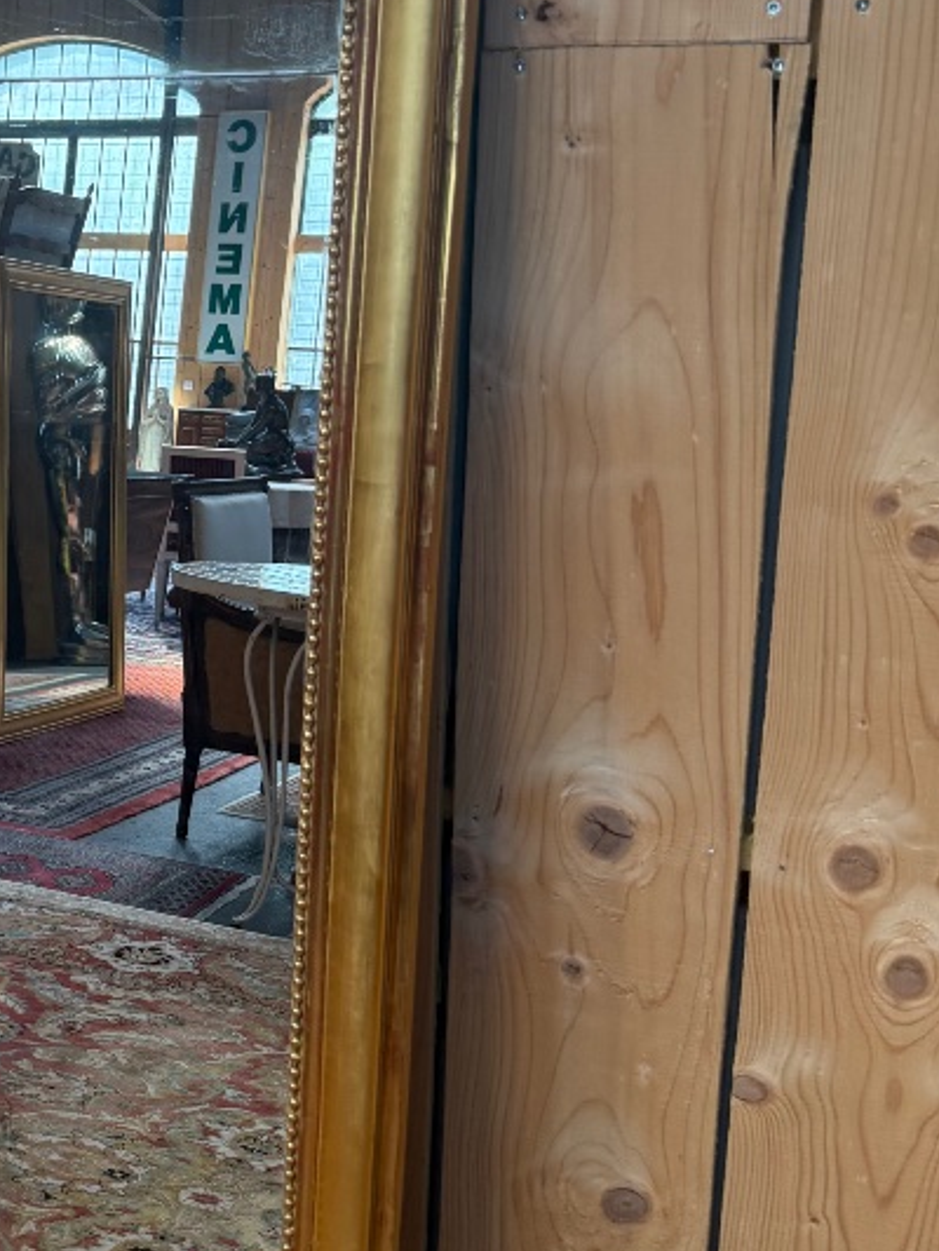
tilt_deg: -14.2
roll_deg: +3.0
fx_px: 1952
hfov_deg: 25.0
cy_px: 507
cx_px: -108
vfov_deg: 35.4
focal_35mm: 54
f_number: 1.78
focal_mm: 6.76
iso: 125
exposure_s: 1/236
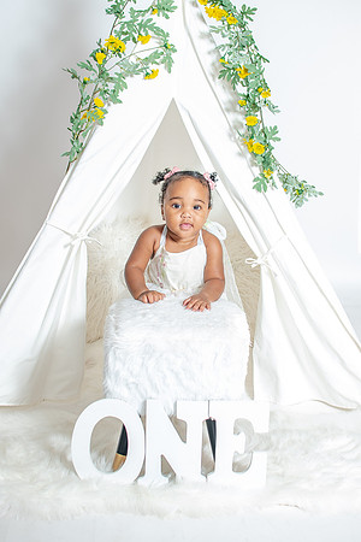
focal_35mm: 52
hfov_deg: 26.0
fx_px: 782
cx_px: 180
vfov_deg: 38.2
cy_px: 271
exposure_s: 1/200
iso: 400
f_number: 4
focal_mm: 35
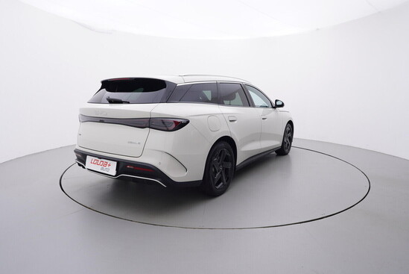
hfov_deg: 77.3
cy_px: 137
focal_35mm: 22
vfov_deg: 56.2
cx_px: 204
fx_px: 256
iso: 200
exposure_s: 1/80
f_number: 5
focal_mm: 15
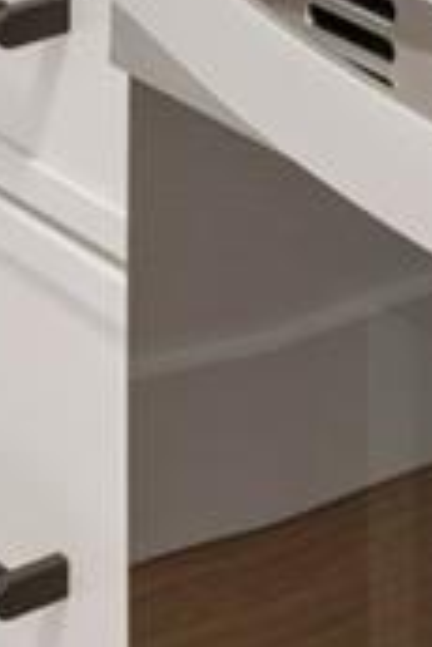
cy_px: -1535
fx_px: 3880
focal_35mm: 216
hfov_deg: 5.8
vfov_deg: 7.8
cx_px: 1390
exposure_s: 1/5
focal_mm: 31
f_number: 9
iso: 400
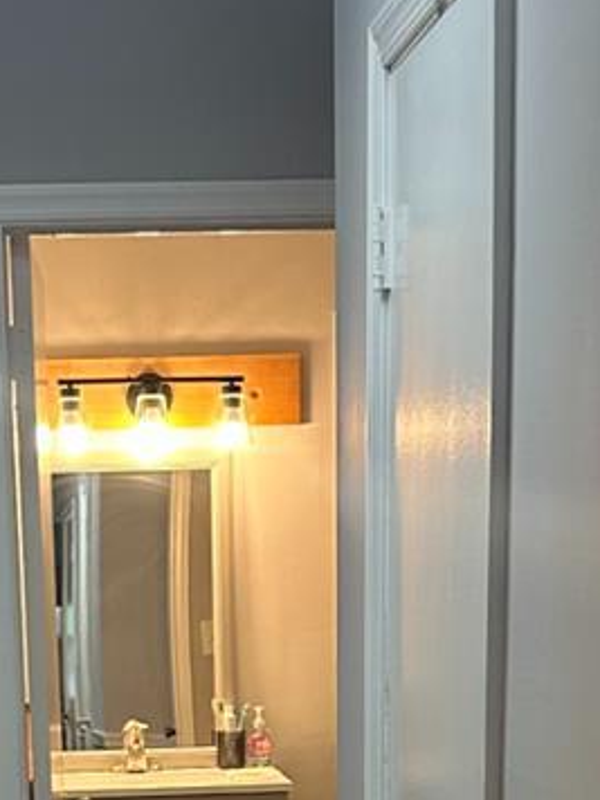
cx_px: 145
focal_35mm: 101
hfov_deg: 14.6
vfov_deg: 17.6
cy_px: 1173
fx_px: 2334
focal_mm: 6.86
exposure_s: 1/120
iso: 200
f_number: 1.78
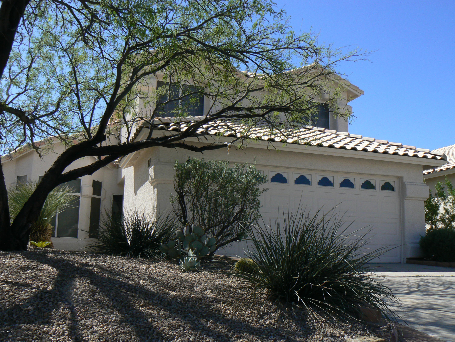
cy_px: 171
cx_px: 228
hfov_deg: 51.4
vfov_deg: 39.7
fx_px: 473
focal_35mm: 36
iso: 80
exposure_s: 1/400
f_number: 6.3
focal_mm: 6
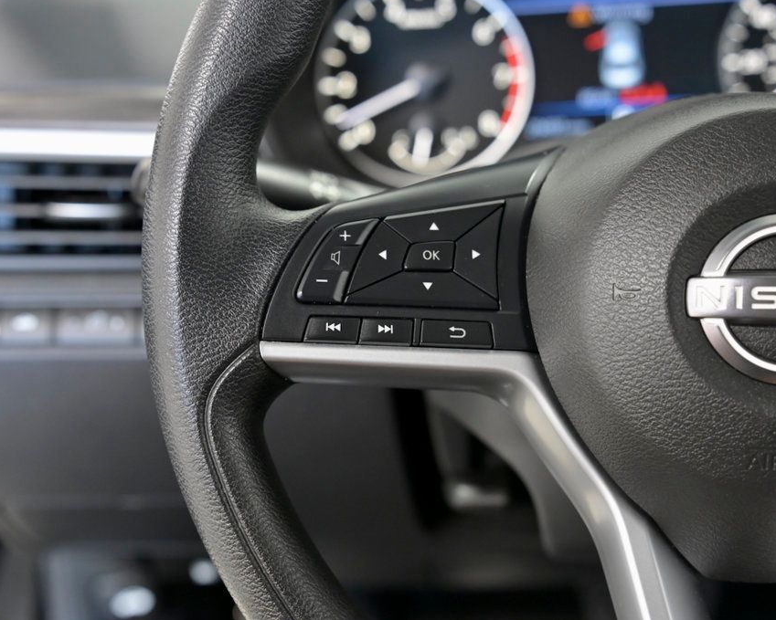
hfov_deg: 31.4
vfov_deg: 25.4
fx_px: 1378
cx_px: 362
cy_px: 309
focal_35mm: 60
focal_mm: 53
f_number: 4.5
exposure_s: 1/125
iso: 2500
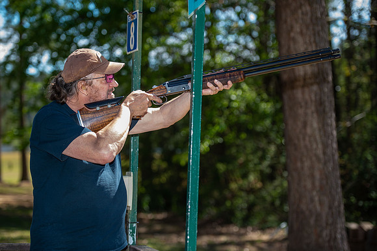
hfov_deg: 20.8
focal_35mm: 98
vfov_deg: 13.9
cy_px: 126
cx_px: 188
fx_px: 1026
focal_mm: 98
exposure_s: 1/200
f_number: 2.8
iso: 50
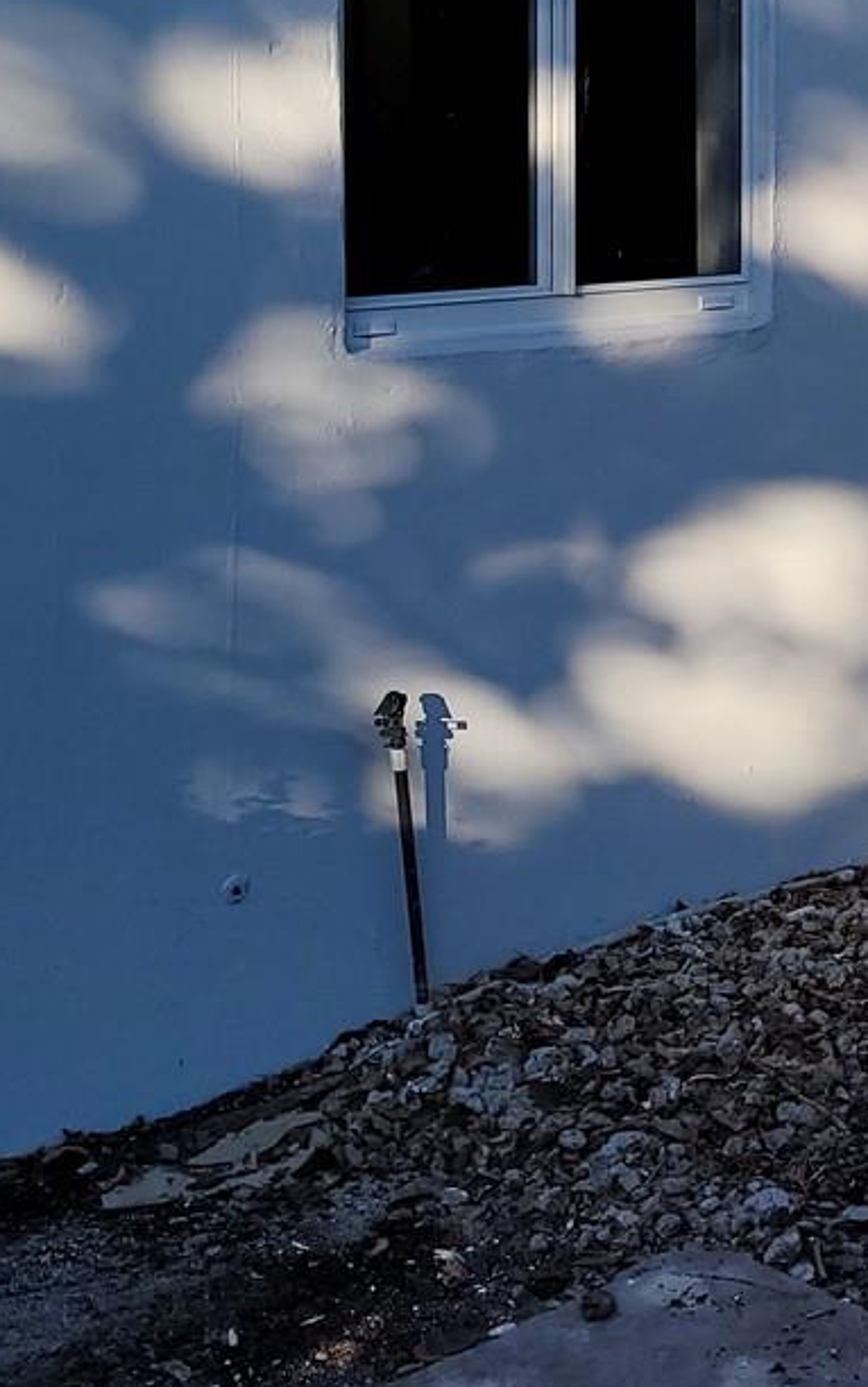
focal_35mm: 72
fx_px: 2723
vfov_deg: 28.1
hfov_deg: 17.4
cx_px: 988
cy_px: 313
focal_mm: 5.4
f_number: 1.8
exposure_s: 1/1272
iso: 40
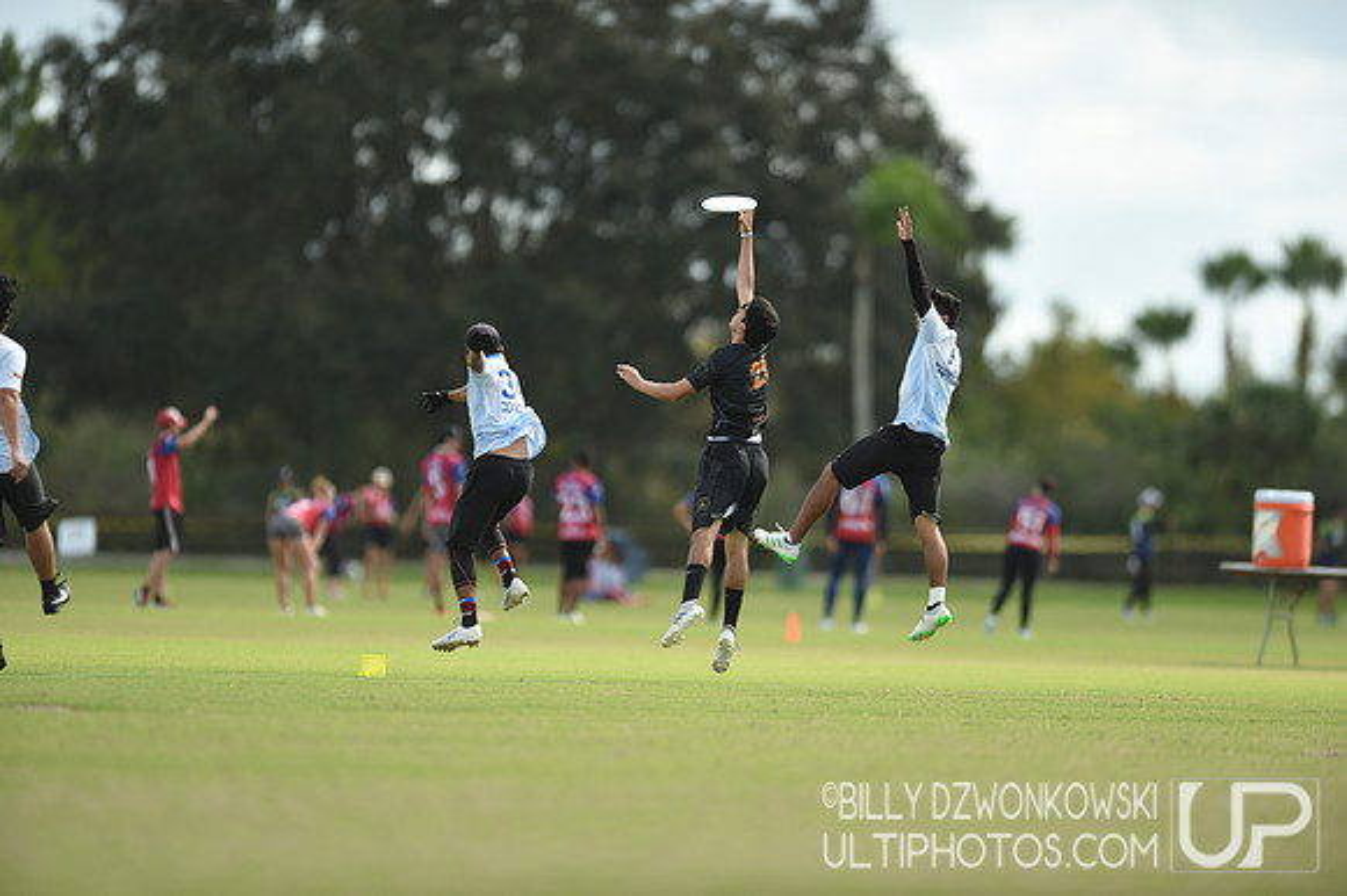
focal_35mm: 400
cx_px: 674
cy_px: 448
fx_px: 14958
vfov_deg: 3.4
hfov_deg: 5.2
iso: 160
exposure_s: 1/1600
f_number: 2.8
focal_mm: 400
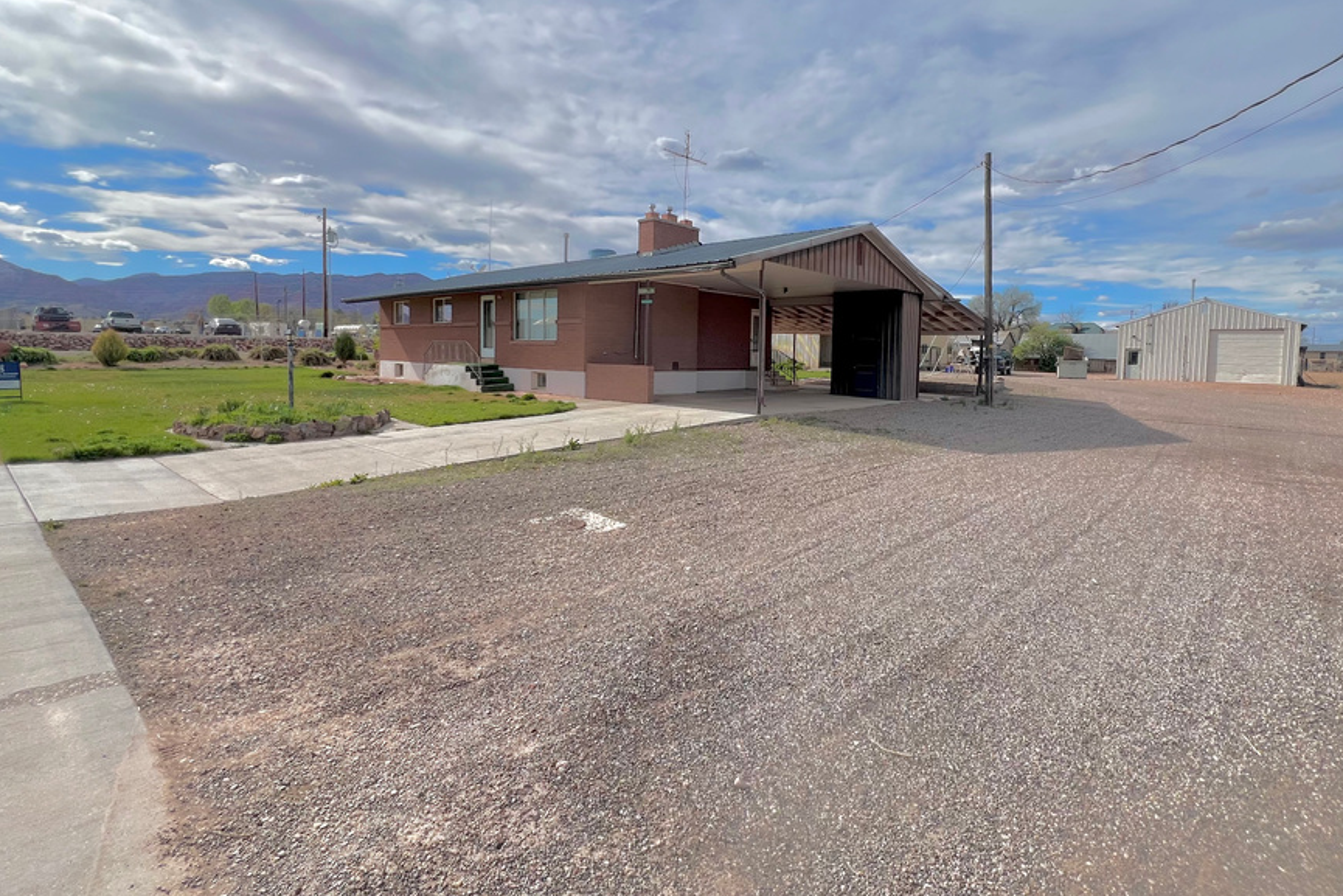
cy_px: 396
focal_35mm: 16
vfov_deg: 73.5
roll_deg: -1.0
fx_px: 597
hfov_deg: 96.5
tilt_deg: -3.5
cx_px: 731
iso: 32
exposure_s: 1/1248
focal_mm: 1.57
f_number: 1.8
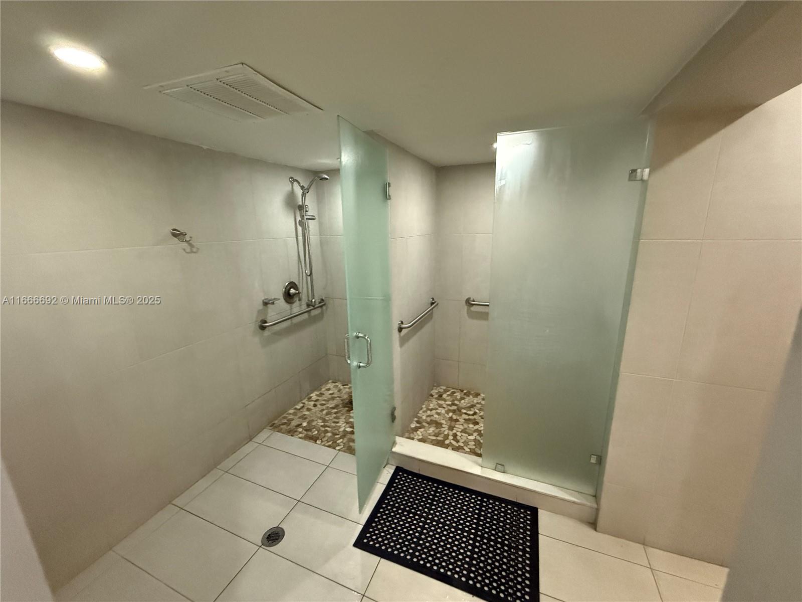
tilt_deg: -13.6
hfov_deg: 102.1
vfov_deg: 85.7
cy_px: 301
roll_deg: +1.9
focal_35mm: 14
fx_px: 324
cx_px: 401
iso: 1000
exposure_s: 1/60
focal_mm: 2.22
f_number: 2.2
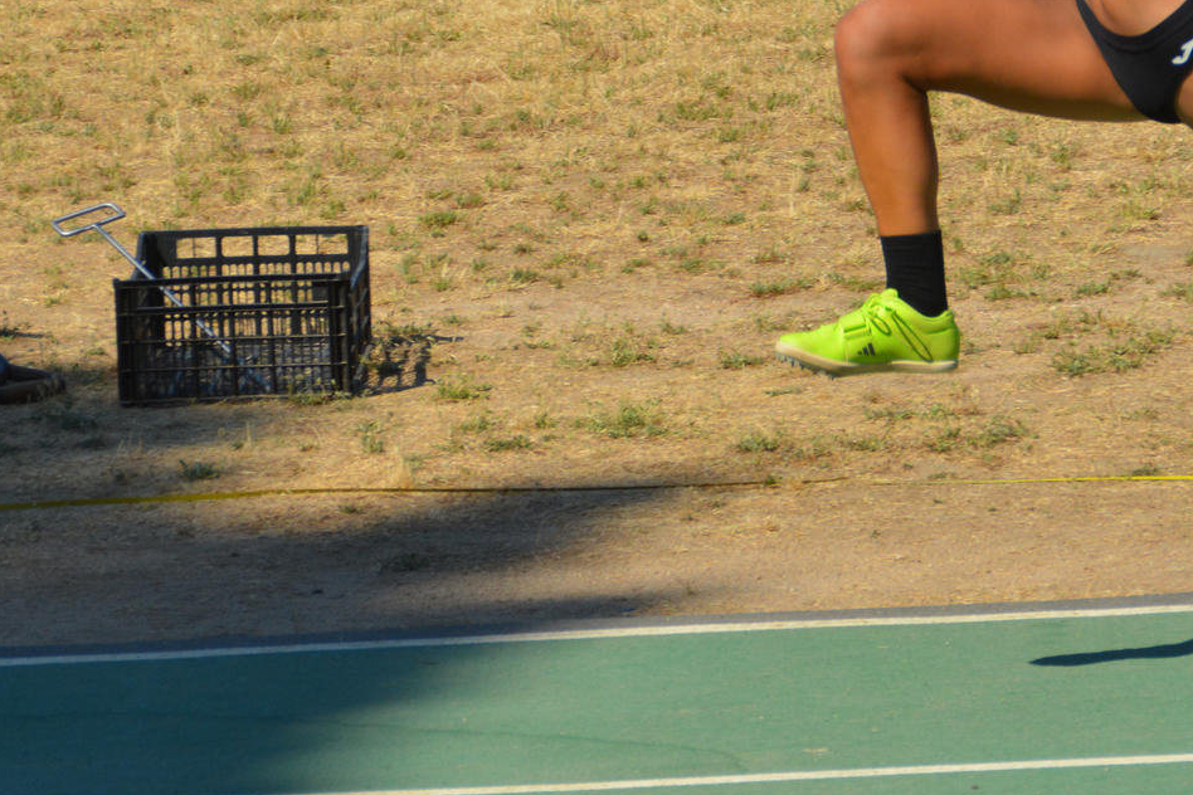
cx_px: 661
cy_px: 248
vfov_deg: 4.2
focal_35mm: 324
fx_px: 10736
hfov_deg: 6.4
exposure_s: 1/2000
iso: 400
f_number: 7.1
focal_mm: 100
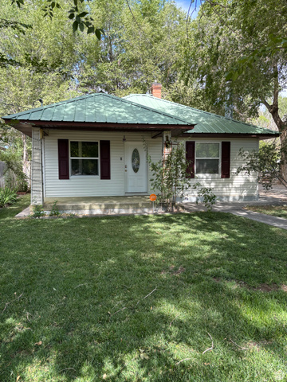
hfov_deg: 53.1
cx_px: 144
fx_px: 287
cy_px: 191
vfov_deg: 67.3
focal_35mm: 26
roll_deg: +0.1
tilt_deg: -3.2
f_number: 1.6
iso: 50
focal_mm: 5.96
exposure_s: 1/645
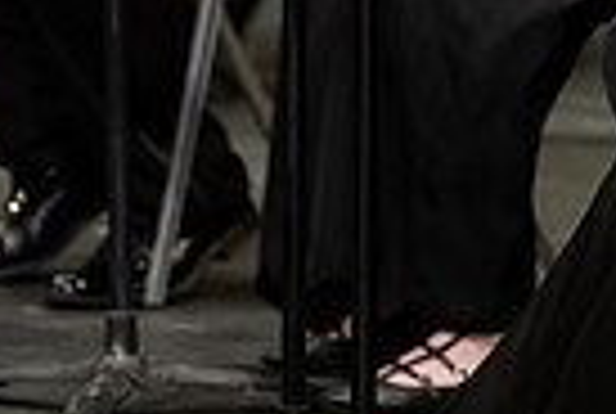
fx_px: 21727
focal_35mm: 1267
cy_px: -160
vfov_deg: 1.1
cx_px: 670
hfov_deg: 1.6
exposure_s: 1/250
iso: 3200
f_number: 3.2
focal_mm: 300
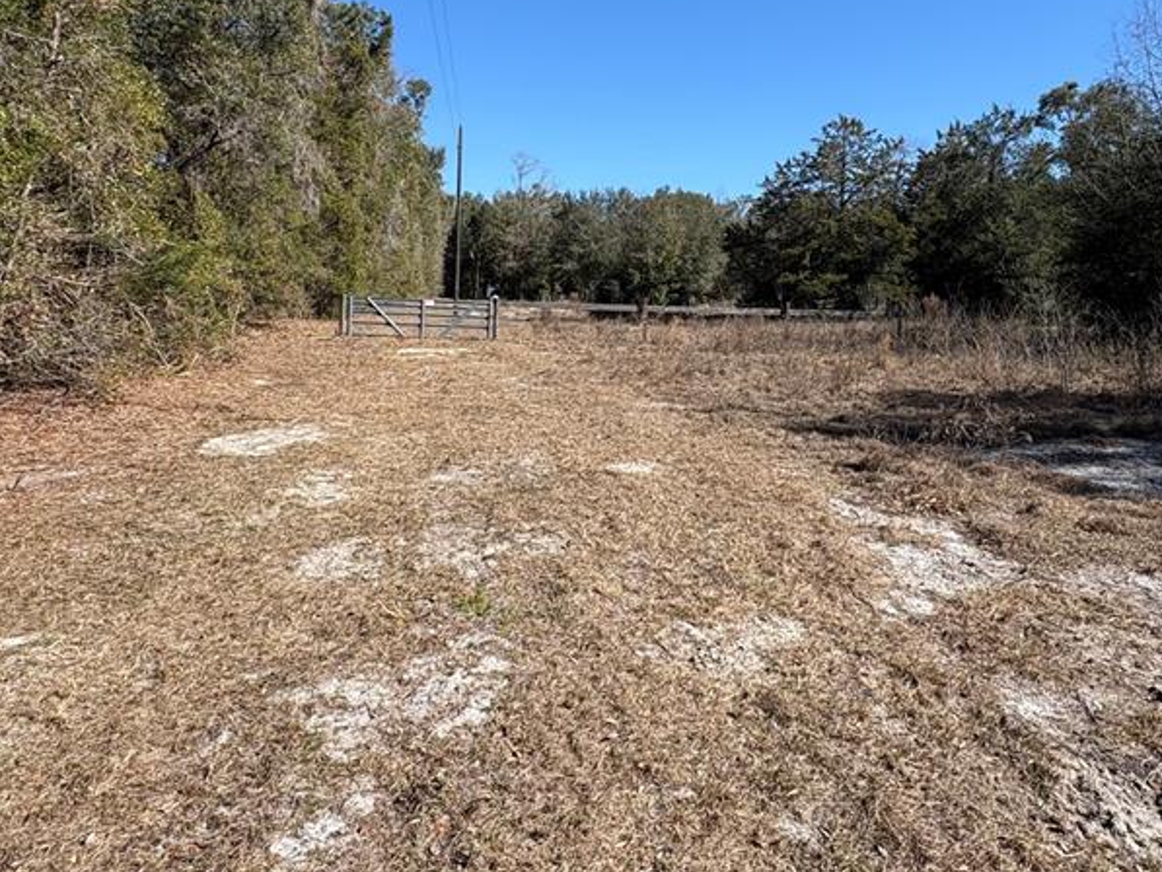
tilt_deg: +0.8
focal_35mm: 24
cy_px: 315
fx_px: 806
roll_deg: -2.3
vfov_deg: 56.0
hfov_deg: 71.3
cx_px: 654
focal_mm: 2.22
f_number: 2.2
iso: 50
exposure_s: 1/1420
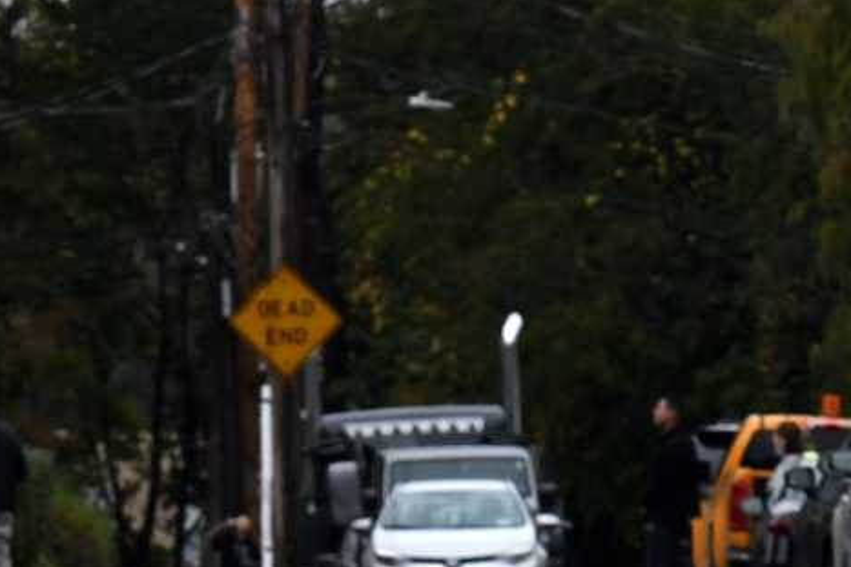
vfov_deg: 1.7
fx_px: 18667
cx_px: 224
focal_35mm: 790
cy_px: 947
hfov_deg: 2.6
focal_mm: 120
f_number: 8
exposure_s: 1/1250
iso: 800
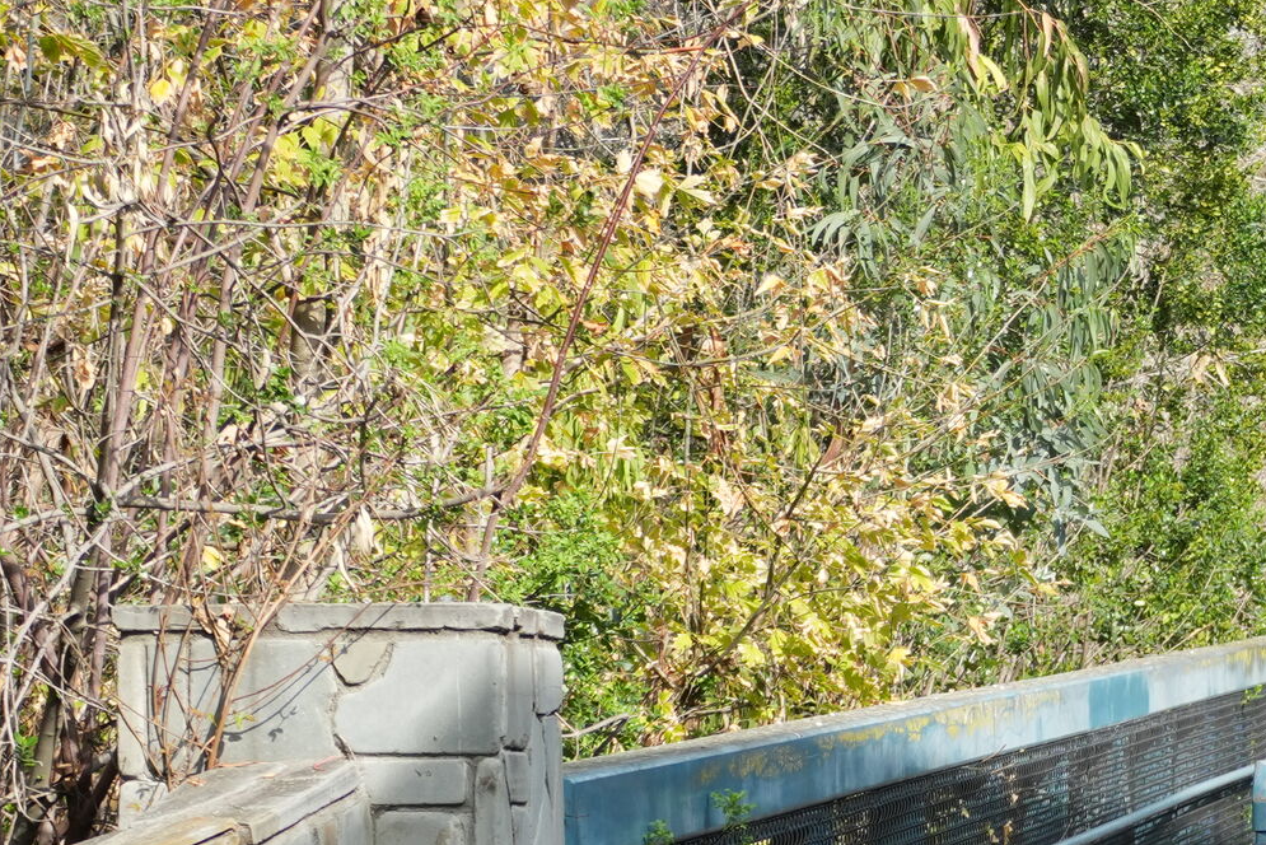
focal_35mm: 204
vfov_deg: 6.7
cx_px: 1760
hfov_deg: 9.8
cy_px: 654
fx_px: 7176
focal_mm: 47
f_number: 5
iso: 250
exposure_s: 1/500
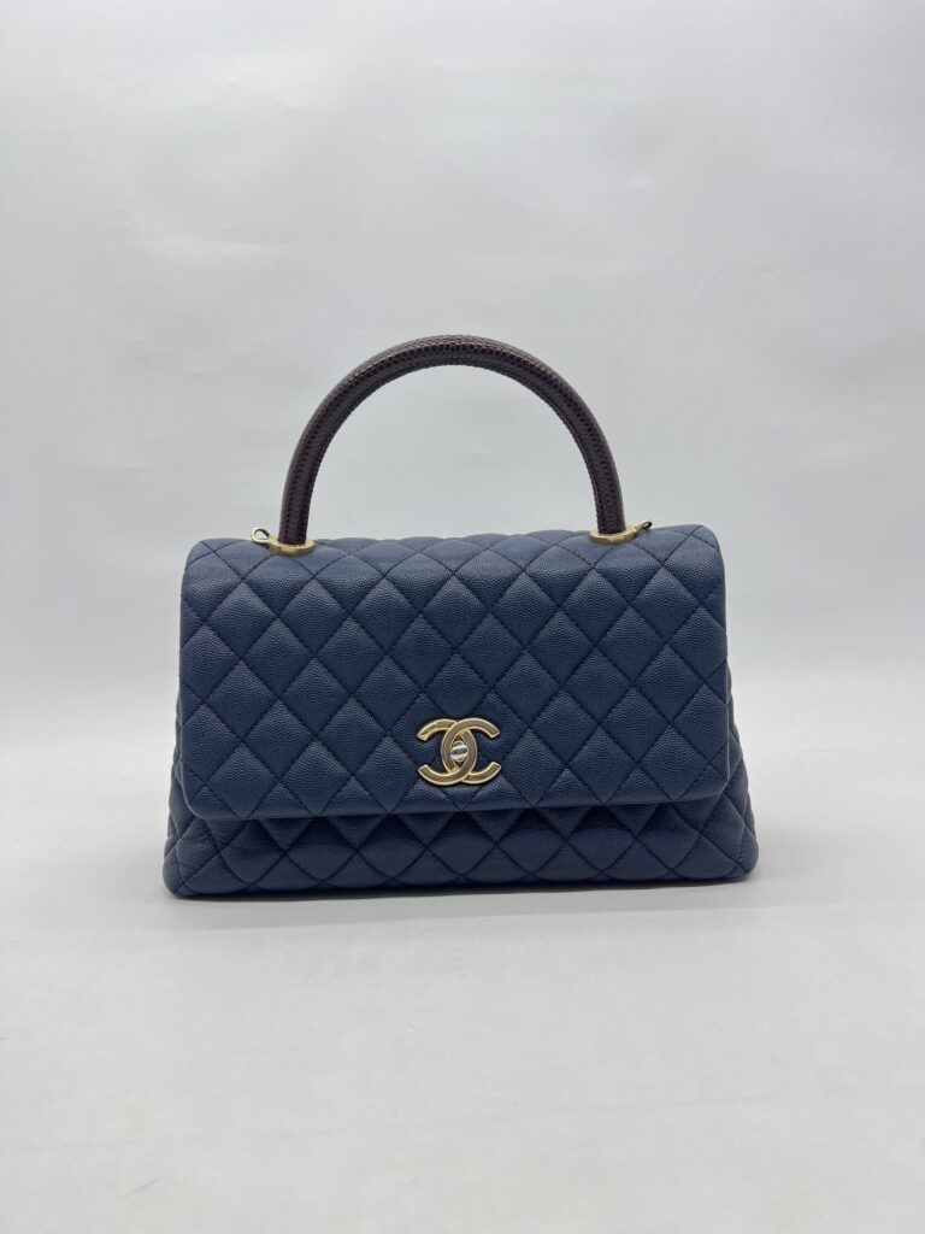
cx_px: 462
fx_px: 926
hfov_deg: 53.1
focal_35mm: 26
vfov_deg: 67.3
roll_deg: +1.5
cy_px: 617
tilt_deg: -5.5
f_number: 1.5
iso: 32
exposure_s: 1/108
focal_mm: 5.7
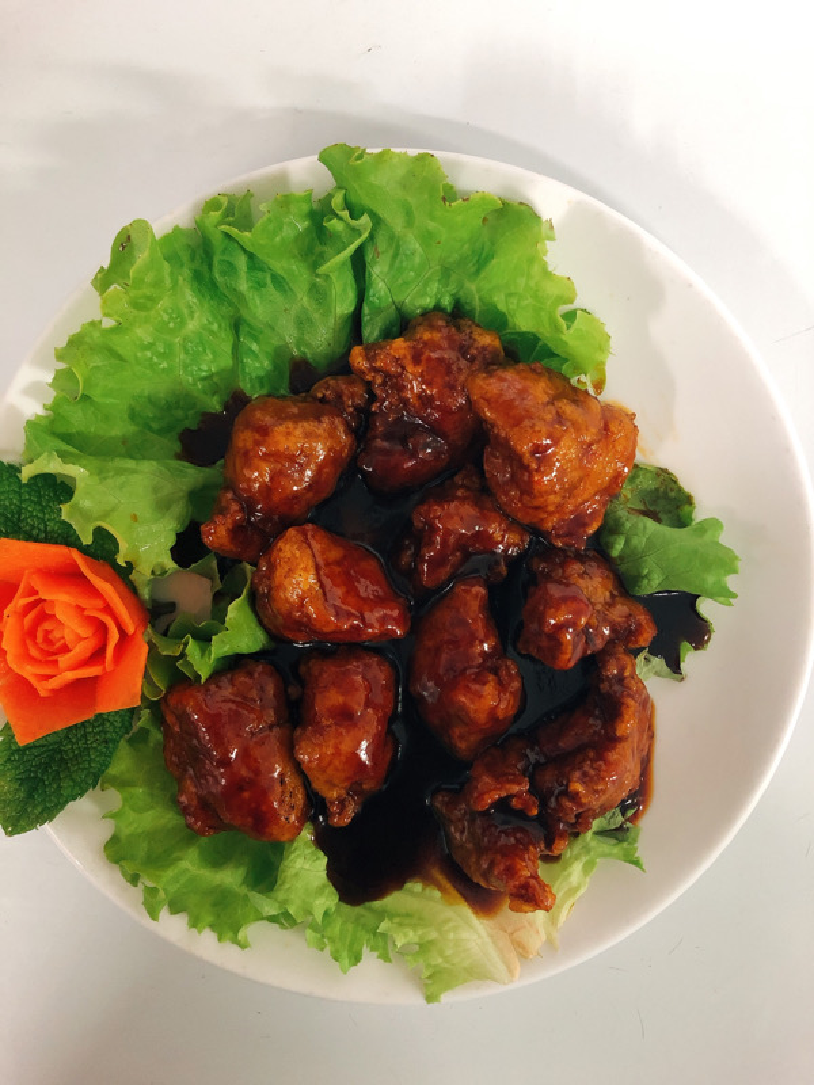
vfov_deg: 63.4
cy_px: 542
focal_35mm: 28
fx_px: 878
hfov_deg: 49.7
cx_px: 407
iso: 100
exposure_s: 1/13
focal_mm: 3.99
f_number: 1.8
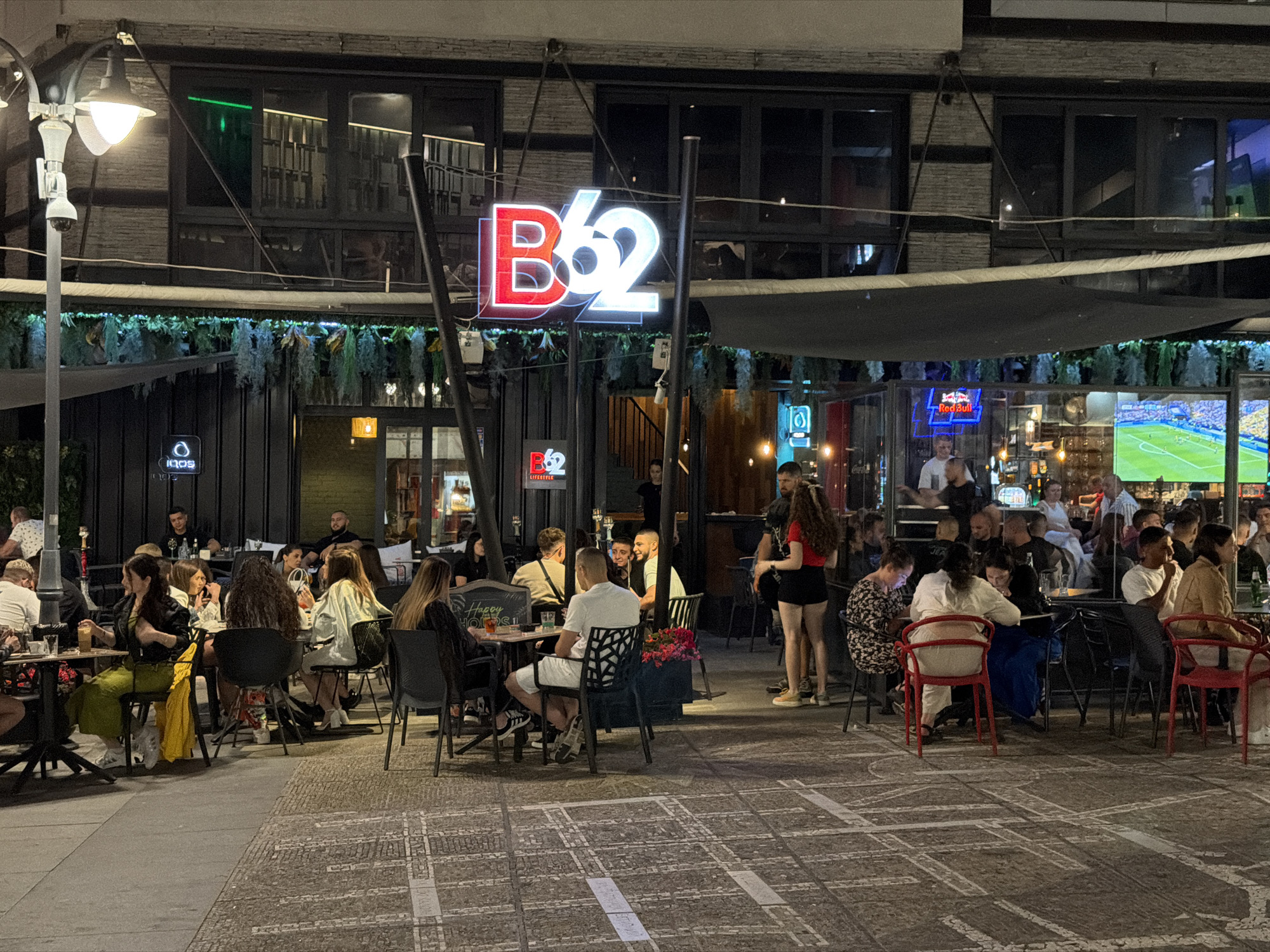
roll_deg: -1.4
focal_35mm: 48
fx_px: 1761
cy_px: 476
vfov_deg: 30.3
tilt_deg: +1.2
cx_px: 635
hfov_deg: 39.7
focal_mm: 6.76
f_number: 1.78
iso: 640
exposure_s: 1/25
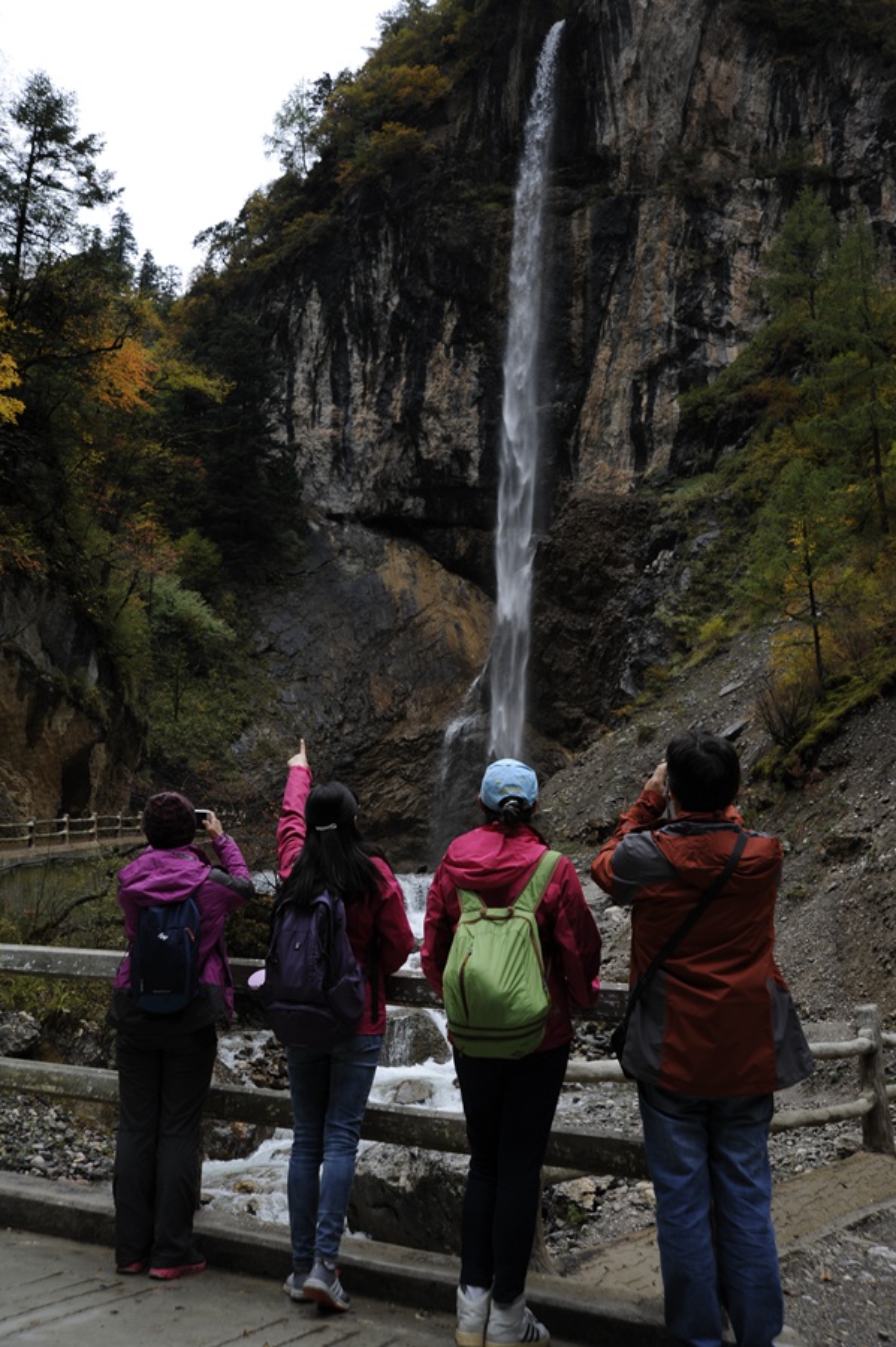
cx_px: 448
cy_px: 674
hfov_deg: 38.8
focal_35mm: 34
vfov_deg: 55.8
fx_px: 1271
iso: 200
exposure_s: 1/60
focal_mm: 34
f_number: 6.3
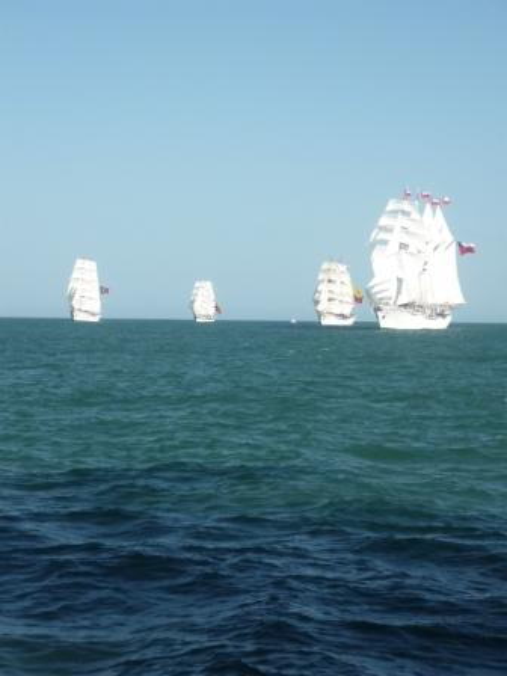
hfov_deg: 14.8
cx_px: 254
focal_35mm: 100
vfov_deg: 19.6
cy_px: 338
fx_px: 1953
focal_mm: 16.5
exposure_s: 1/500
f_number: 5.1
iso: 100
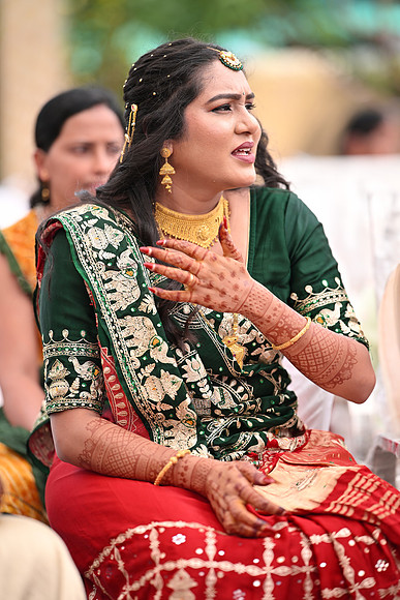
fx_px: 2248
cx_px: 200
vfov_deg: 15.2
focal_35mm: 135
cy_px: 300
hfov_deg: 10.2
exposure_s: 1/640
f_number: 1.8
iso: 80
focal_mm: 135
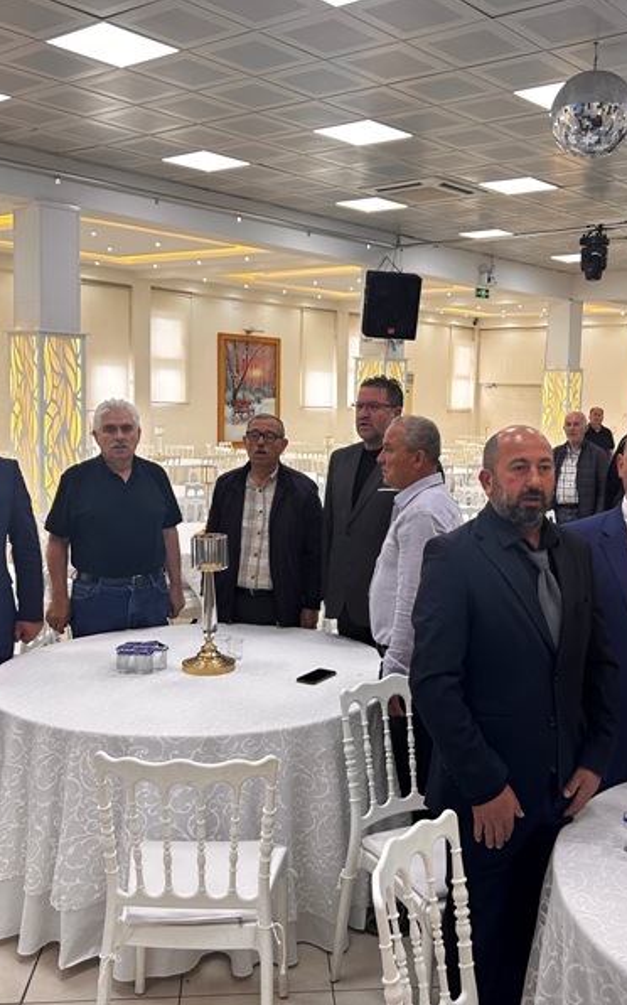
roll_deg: -2.1
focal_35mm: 37
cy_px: 501
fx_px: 1013
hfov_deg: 34.4
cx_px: 351
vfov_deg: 52.8
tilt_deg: -5.3
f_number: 1.5
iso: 64
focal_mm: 5.7
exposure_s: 1/100
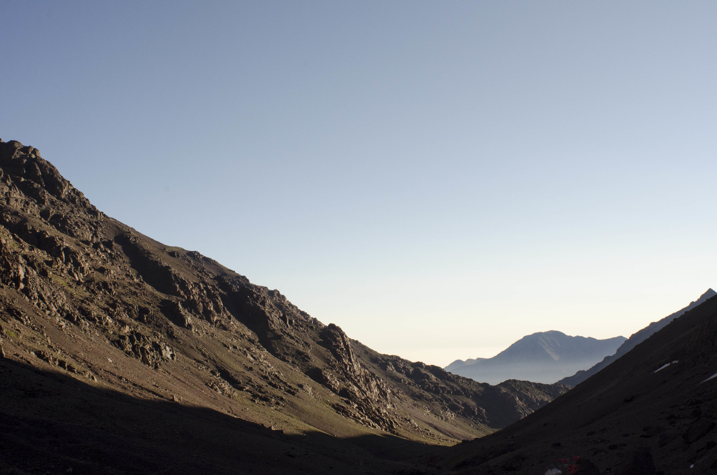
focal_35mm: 42
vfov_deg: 31.8
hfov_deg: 46.5
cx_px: 358
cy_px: 238
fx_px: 835
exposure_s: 1/500
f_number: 16
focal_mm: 28
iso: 800
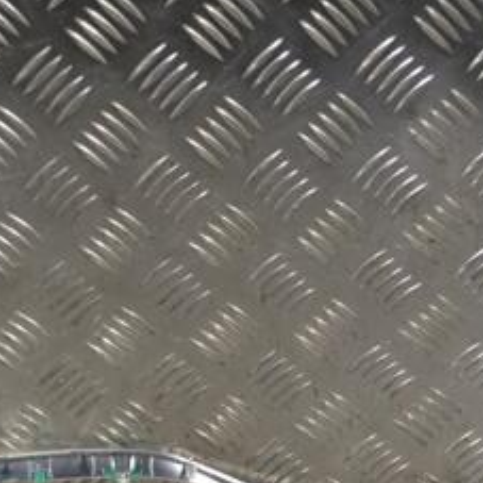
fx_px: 1594
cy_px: 404
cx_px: 232
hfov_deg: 17.2
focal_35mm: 101
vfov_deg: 17.1
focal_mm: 30
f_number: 5.6
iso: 360
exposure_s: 1/125
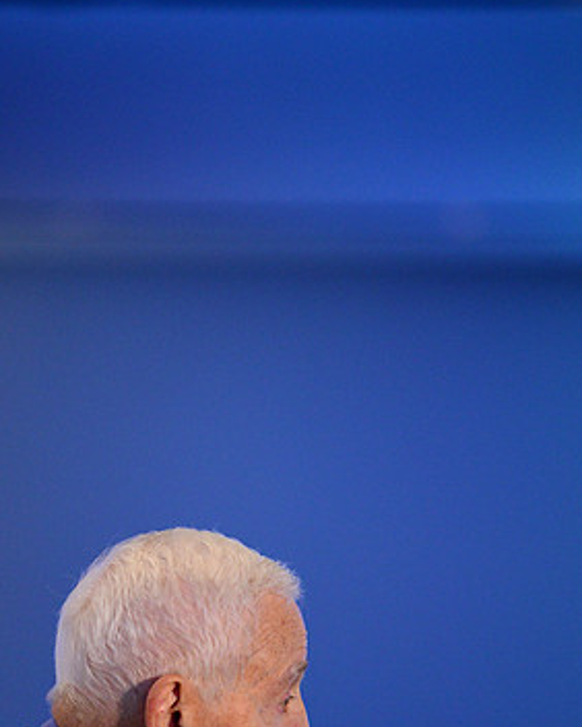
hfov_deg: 5.0
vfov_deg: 6.3
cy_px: 469
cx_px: 234
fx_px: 6647
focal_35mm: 309
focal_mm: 200
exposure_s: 1/200
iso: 4000
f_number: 2.8
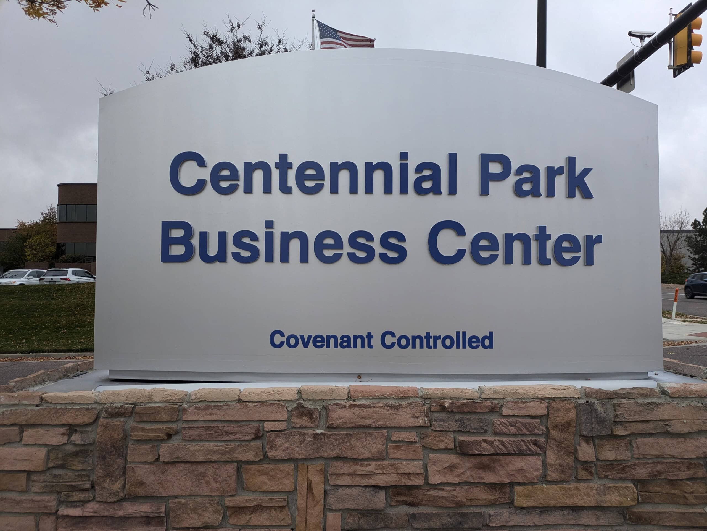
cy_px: 266
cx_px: 354
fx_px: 511
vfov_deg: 54.9
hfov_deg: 69.4
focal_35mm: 25
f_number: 1.9
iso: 145
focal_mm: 5.4
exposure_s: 1/120
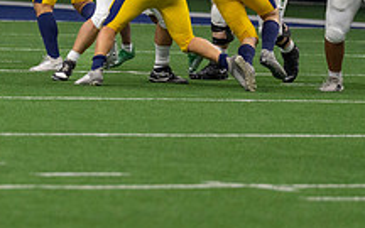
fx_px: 5829
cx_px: -63
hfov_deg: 3.6
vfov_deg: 2.2
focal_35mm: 586
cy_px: -115
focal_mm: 200
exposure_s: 1/1000
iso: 2000
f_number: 2.8
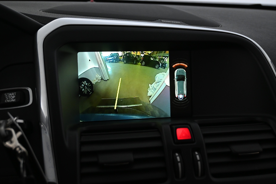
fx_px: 287
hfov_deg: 51.3
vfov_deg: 35.5
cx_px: 138
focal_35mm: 38
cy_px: 92
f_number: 4.2
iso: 1600
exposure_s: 1/40
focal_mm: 25
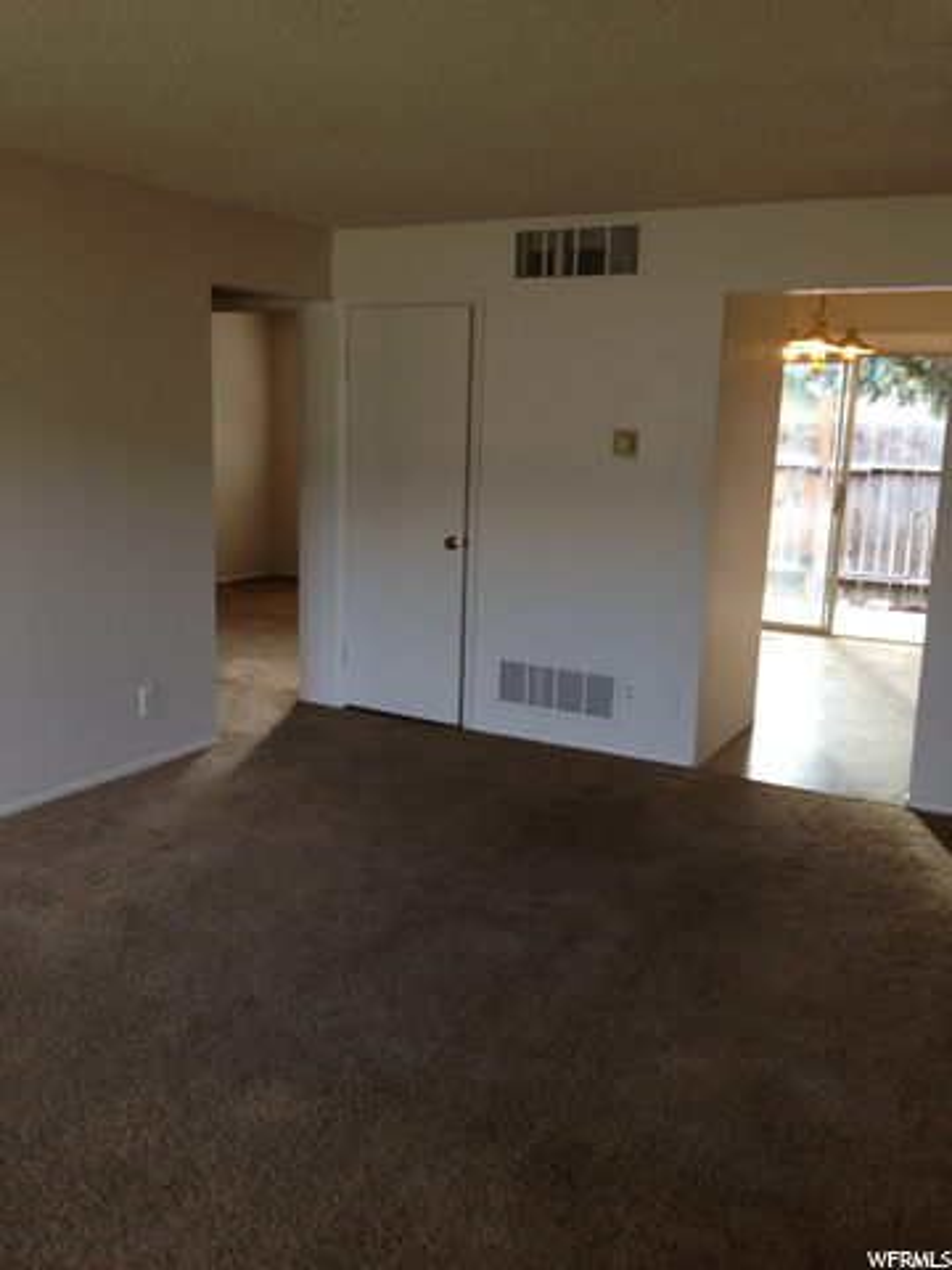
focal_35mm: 33
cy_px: 635
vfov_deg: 55.4
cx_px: 476
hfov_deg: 42.9
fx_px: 1210
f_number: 2.4
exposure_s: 1/30
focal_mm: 4.12
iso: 64
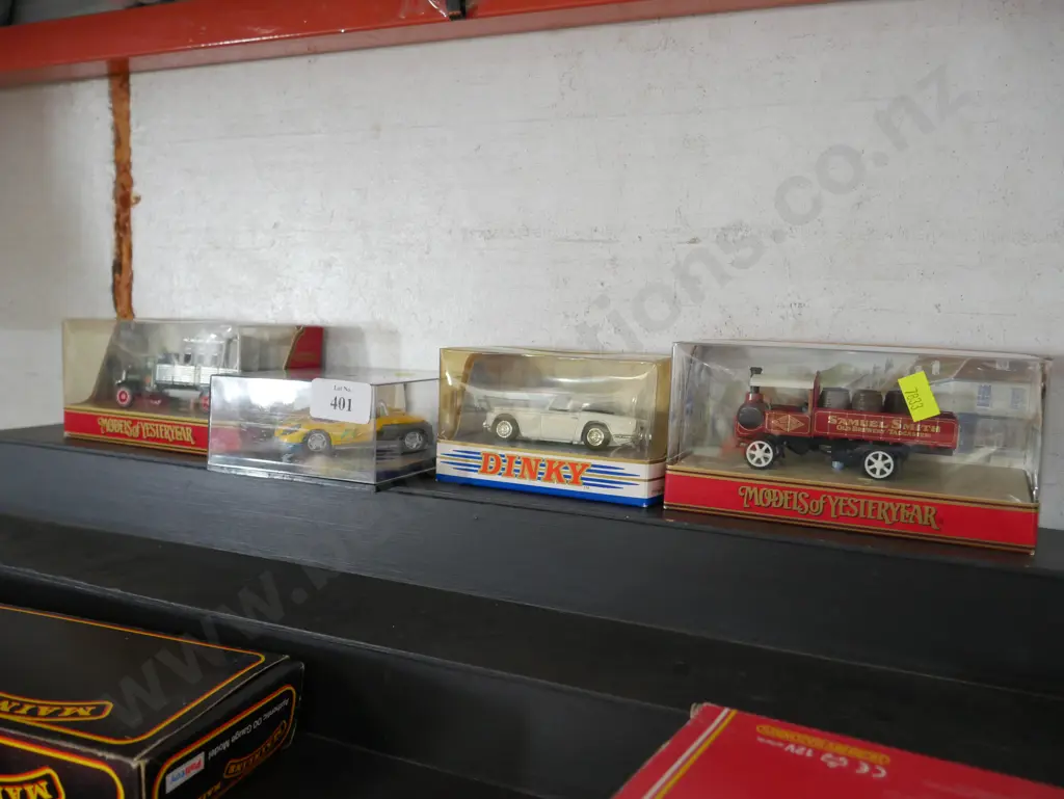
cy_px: 400
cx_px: 532
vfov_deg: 46.8
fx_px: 923
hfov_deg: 59.9
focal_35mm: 30
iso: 1600
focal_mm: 15
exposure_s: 1/60
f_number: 3.6
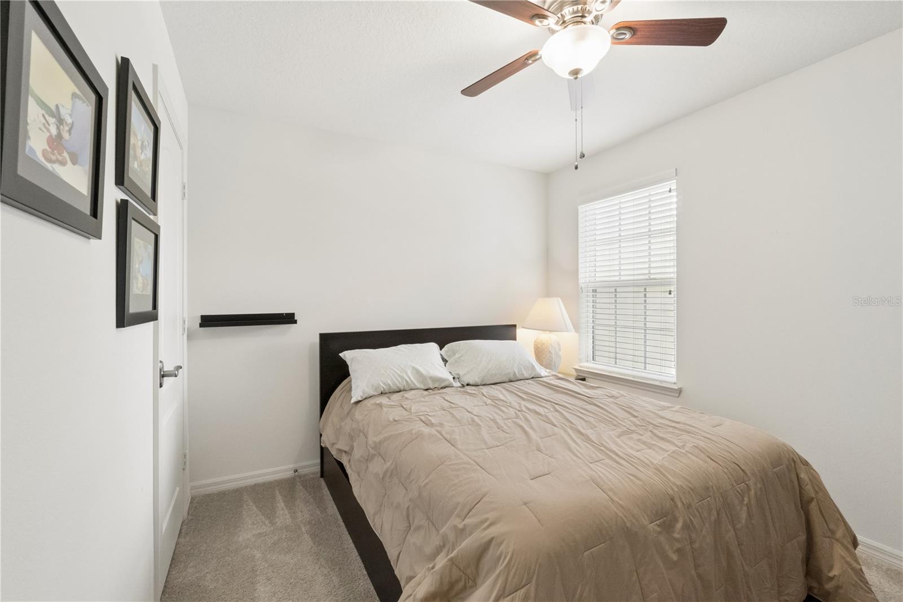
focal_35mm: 15
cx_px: 452
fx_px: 376
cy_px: 301
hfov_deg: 100.4
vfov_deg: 77.3
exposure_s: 1/30
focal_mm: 10
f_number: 11
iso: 1600
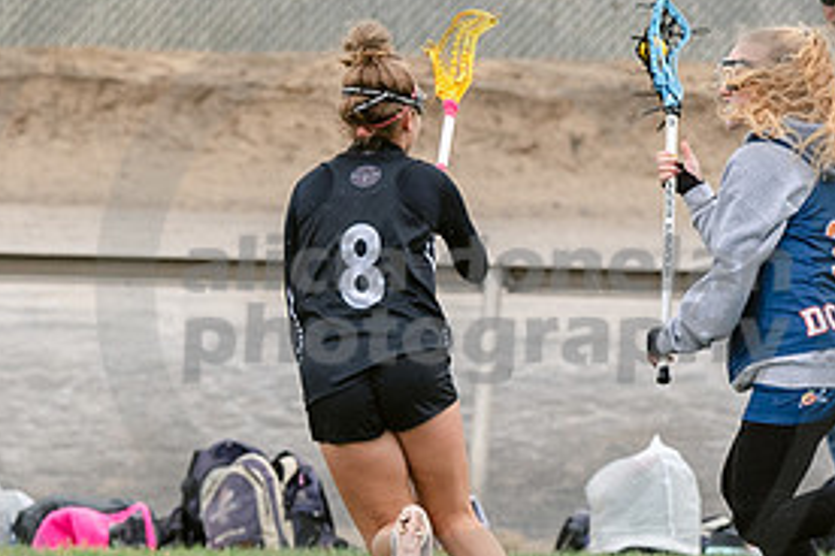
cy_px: 571
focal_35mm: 781
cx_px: 275
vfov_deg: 1.8
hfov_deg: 2.6
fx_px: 18113
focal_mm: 155
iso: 400
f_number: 4.5
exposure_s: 1/1250
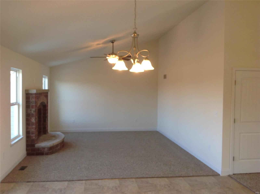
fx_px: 262
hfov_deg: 52.7
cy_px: 97
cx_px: 130
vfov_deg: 40.6
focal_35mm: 35
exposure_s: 1/40
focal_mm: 4.28
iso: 64
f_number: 2.4
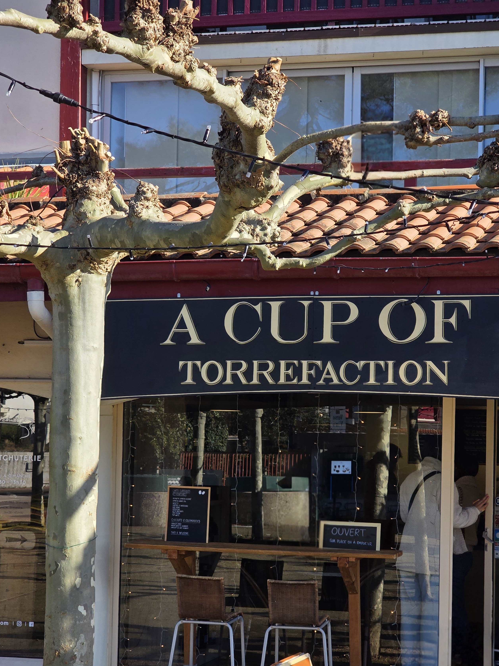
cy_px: 386
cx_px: 282
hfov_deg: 18.0
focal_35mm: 82
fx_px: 1576
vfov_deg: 23.8
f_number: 2.4
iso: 50
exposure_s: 1/1000
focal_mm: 7.9
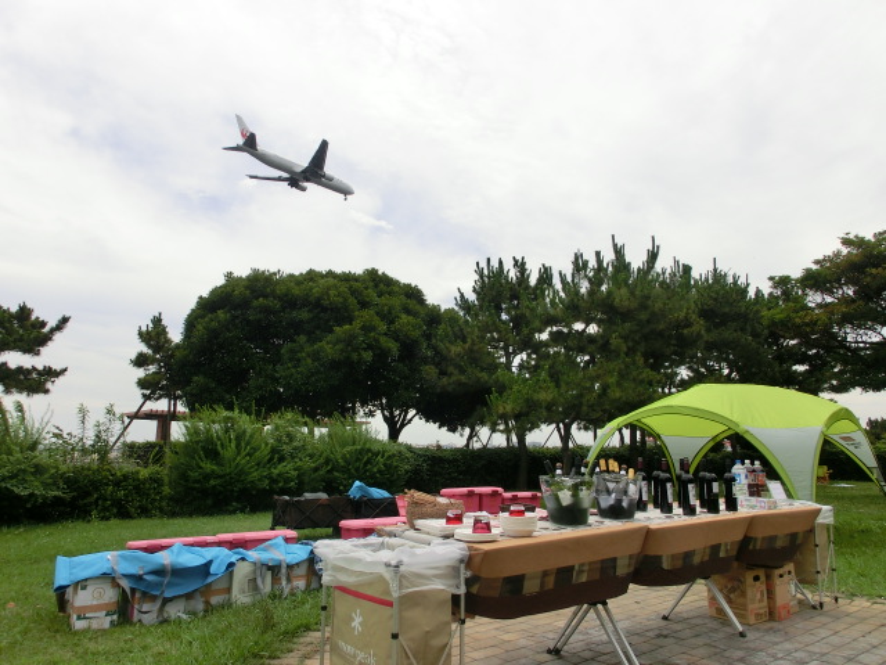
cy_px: 332
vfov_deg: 56.8
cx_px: 443
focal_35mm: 24
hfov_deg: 71.6
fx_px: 614
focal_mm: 4.24
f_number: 7.9
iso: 100
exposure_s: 1/320
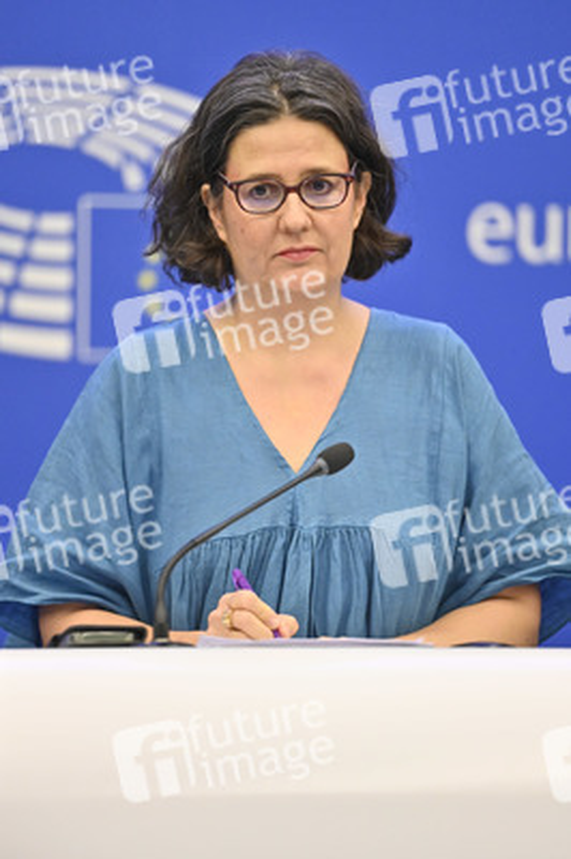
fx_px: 4766
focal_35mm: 200
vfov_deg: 10.3
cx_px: 286
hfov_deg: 6.9
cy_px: 430
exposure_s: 1/800
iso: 5000
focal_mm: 200
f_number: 2.8
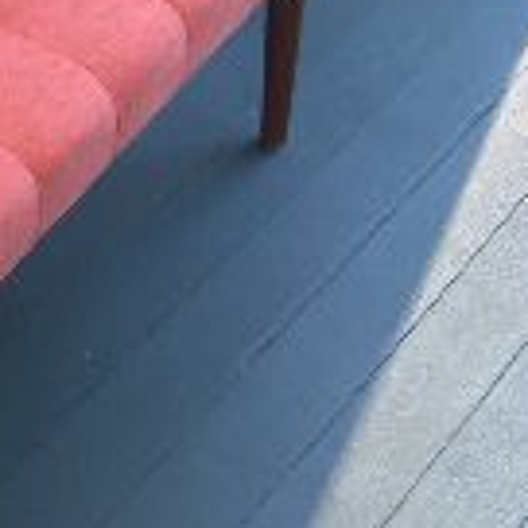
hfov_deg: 13.0
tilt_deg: -31.2
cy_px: -299
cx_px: -582
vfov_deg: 14.3
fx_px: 1950
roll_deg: -0.7
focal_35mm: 113
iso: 25
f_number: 2.2
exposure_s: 1/60
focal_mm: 4.15
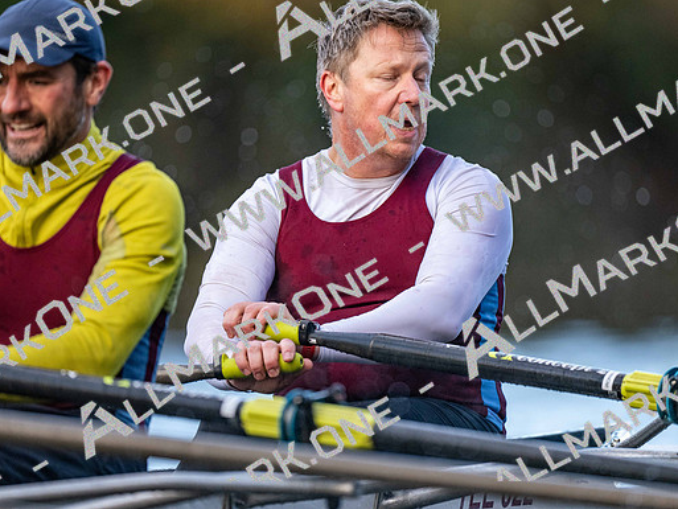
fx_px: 12773
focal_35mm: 652
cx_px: 349
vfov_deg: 2.3
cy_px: 254
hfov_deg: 3.0
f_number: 4
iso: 2500
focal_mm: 600
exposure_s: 1/2500
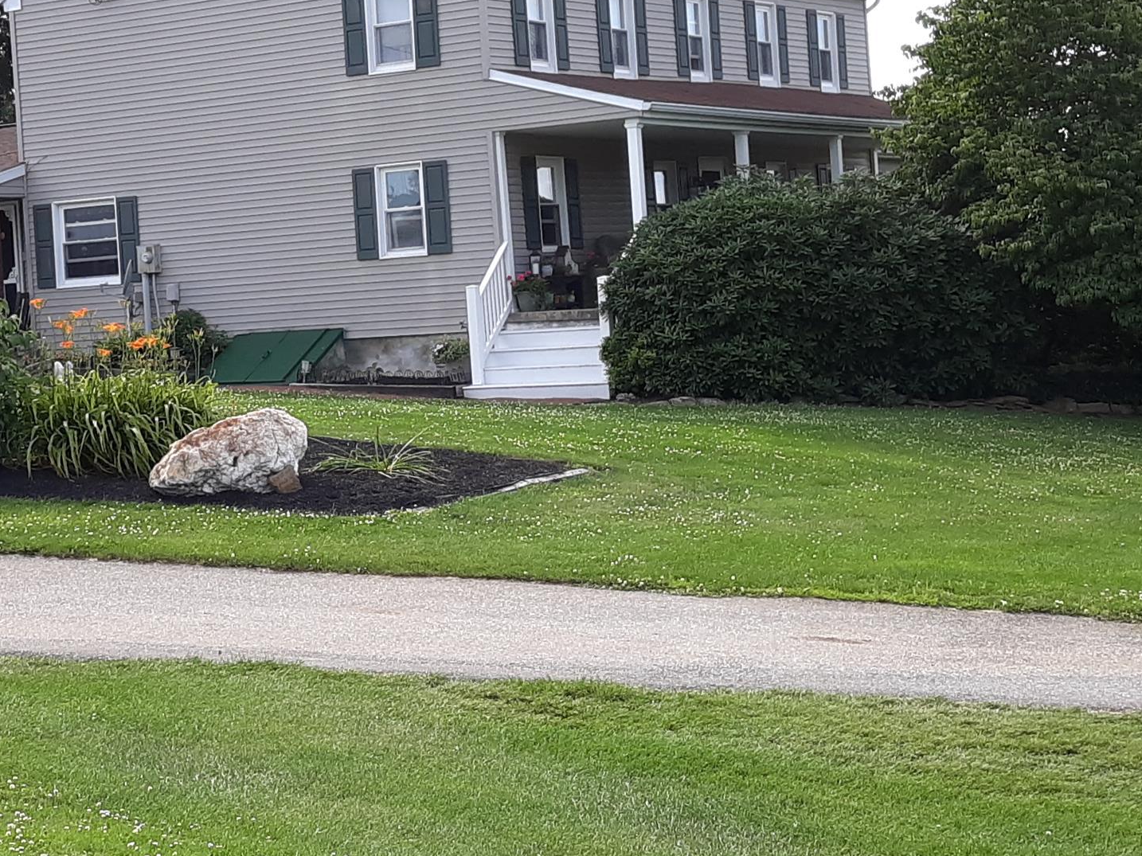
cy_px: 284
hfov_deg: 45.8
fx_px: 1319
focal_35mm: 40
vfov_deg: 35.6
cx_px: 342
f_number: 1.7
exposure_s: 1/575
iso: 40
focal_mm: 3.7
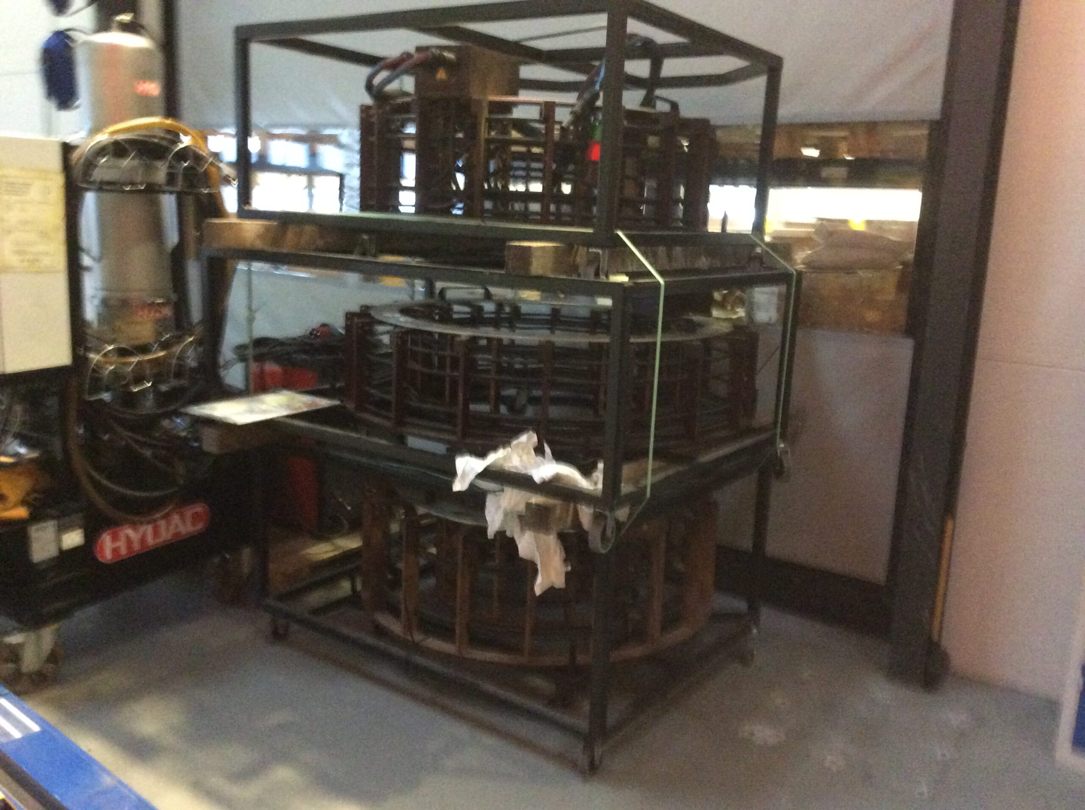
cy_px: 405
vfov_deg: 44.1
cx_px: 542
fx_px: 1002
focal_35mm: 32
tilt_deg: -9.8
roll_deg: -2.2
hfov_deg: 56.9
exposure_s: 1/17
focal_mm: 3.3
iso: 500
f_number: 2.4
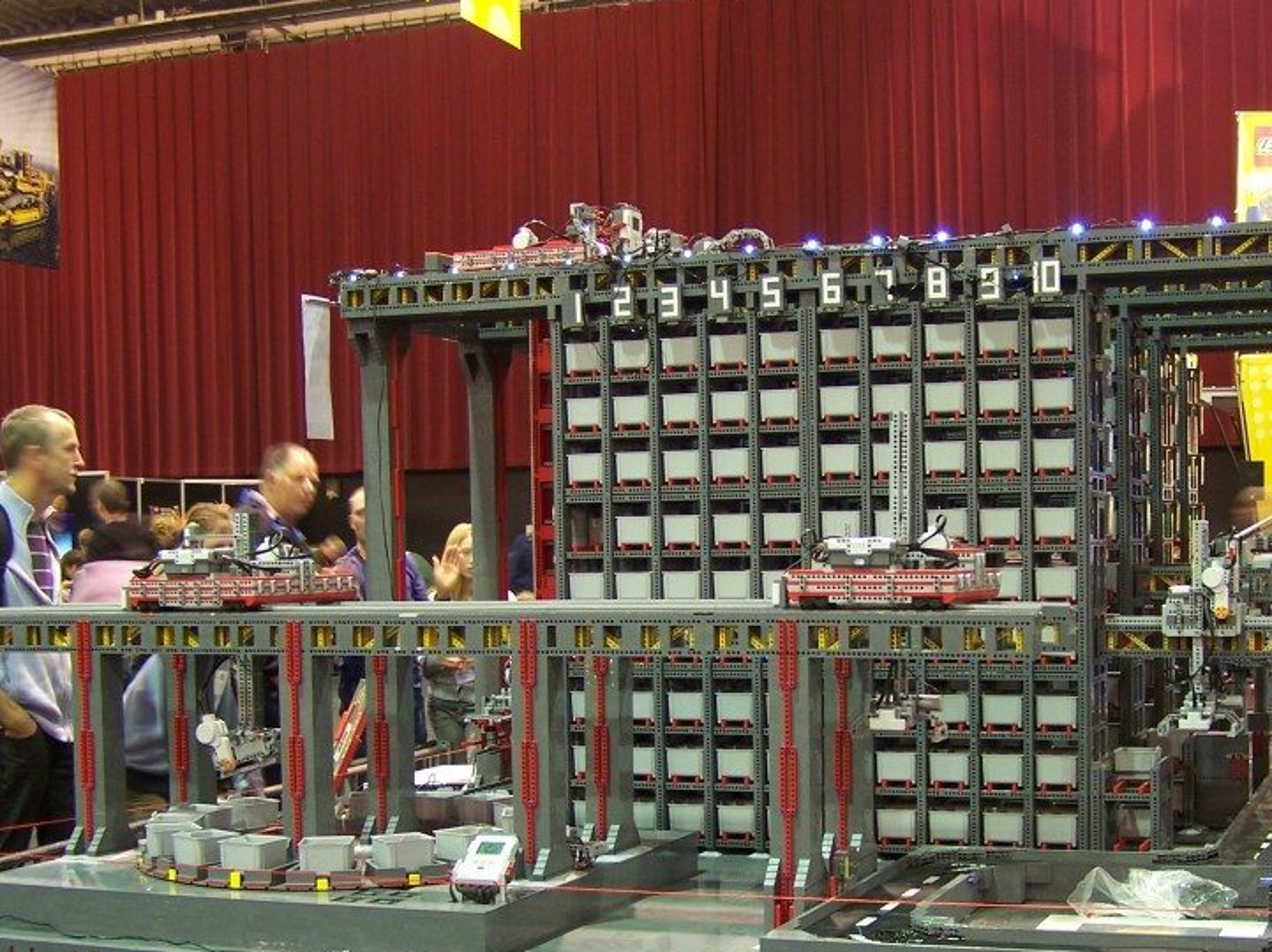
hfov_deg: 35.5
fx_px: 1983
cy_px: 666
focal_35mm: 54
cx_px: 734
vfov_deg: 26.8
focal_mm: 6.3
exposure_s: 1/2
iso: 80
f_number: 2.8
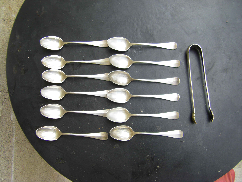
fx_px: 266
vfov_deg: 37.7
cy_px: 91
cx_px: 121
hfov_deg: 49.0
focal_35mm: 38
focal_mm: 6.3
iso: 64
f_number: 3.5
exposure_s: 1/200
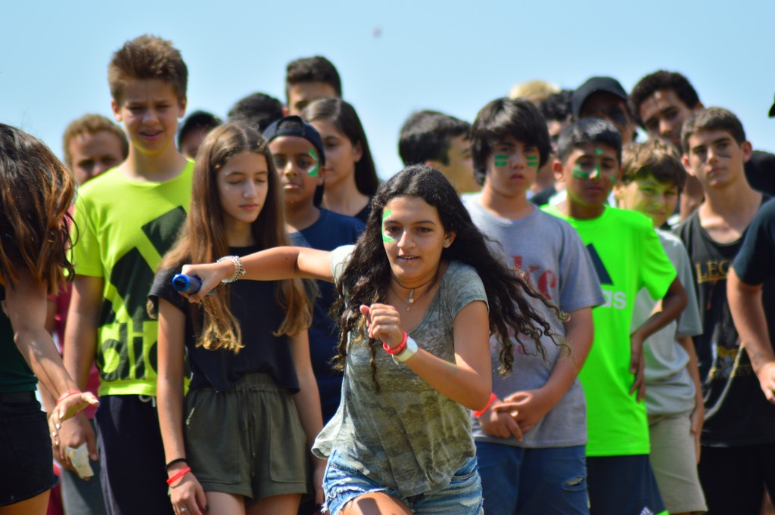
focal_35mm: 450
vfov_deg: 3.1
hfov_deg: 4.6
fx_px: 9679
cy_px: 258
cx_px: 388
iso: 200
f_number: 5.6
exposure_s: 1/1000
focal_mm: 300
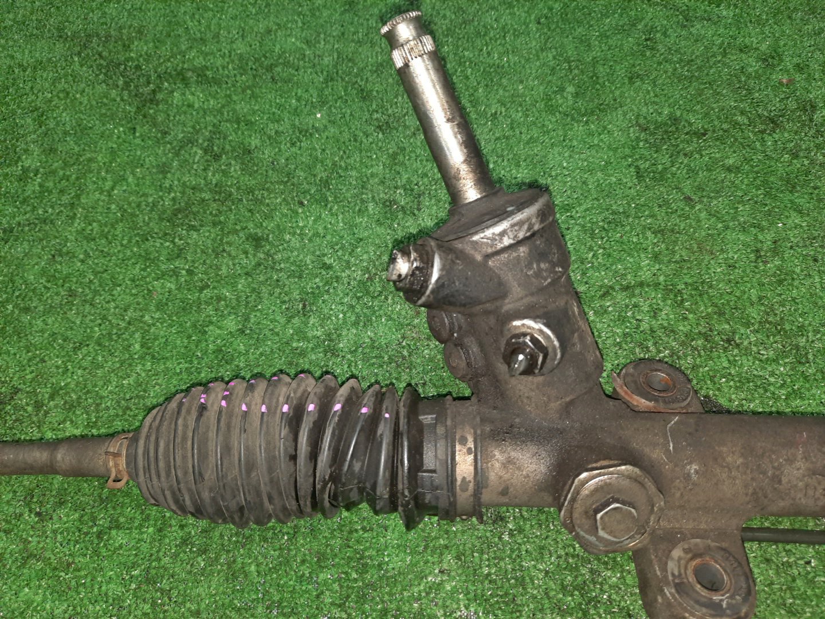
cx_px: 412
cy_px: 310
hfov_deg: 69.4
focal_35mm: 25
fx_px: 596
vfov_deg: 54.9
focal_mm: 4.6
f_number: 2
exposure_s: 1/33
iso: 346
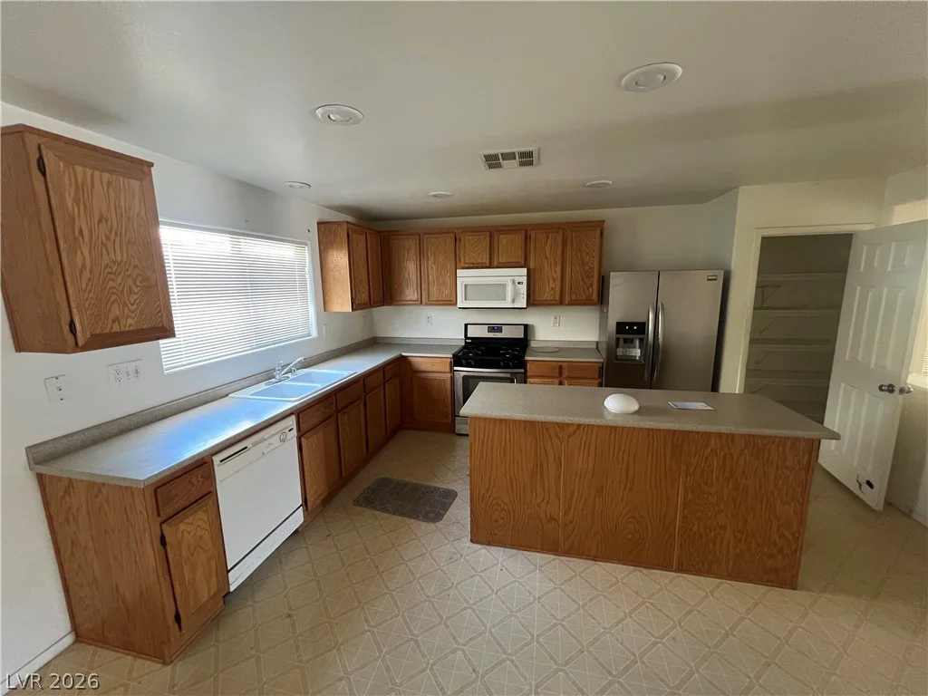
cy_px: 348
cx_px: 464
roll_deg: +0.9
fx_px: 349
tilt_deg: -11.3
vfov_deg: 89.9
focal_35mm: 13
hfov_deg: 106.2
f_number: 1.8
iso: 400
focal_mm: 1.57
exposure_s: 1/60
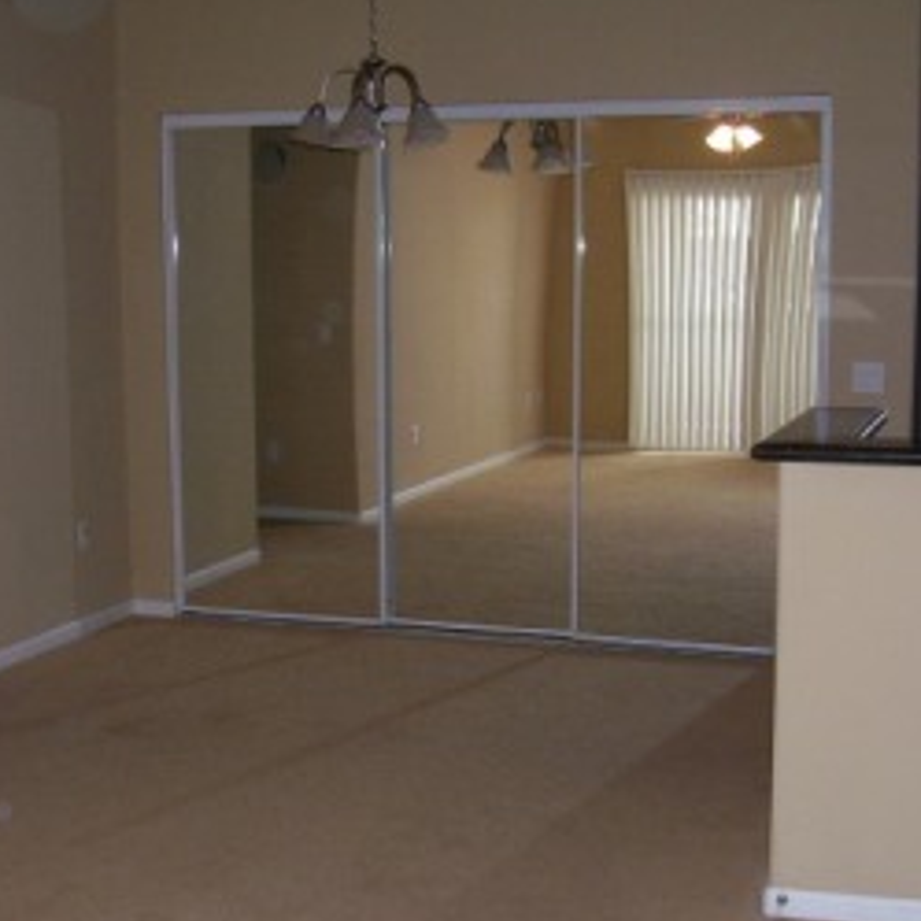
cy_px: 481
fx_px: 1625
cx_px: 485
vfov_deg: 31.6
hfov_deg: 31.6
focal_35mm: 54
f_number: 2.7
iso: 125
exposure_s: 1/60
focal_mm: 5.6
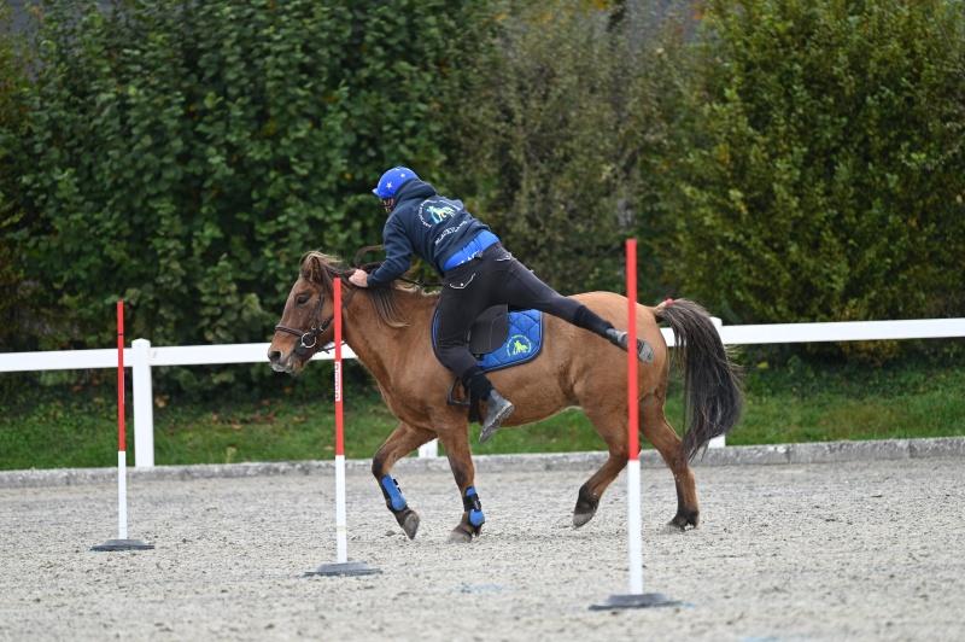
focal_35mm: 310
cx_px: 482
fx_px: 8303
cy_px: 321
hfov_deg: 6.7
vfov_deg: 4.4
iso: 1600
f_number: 5.3
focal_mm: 310
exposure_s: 1/800
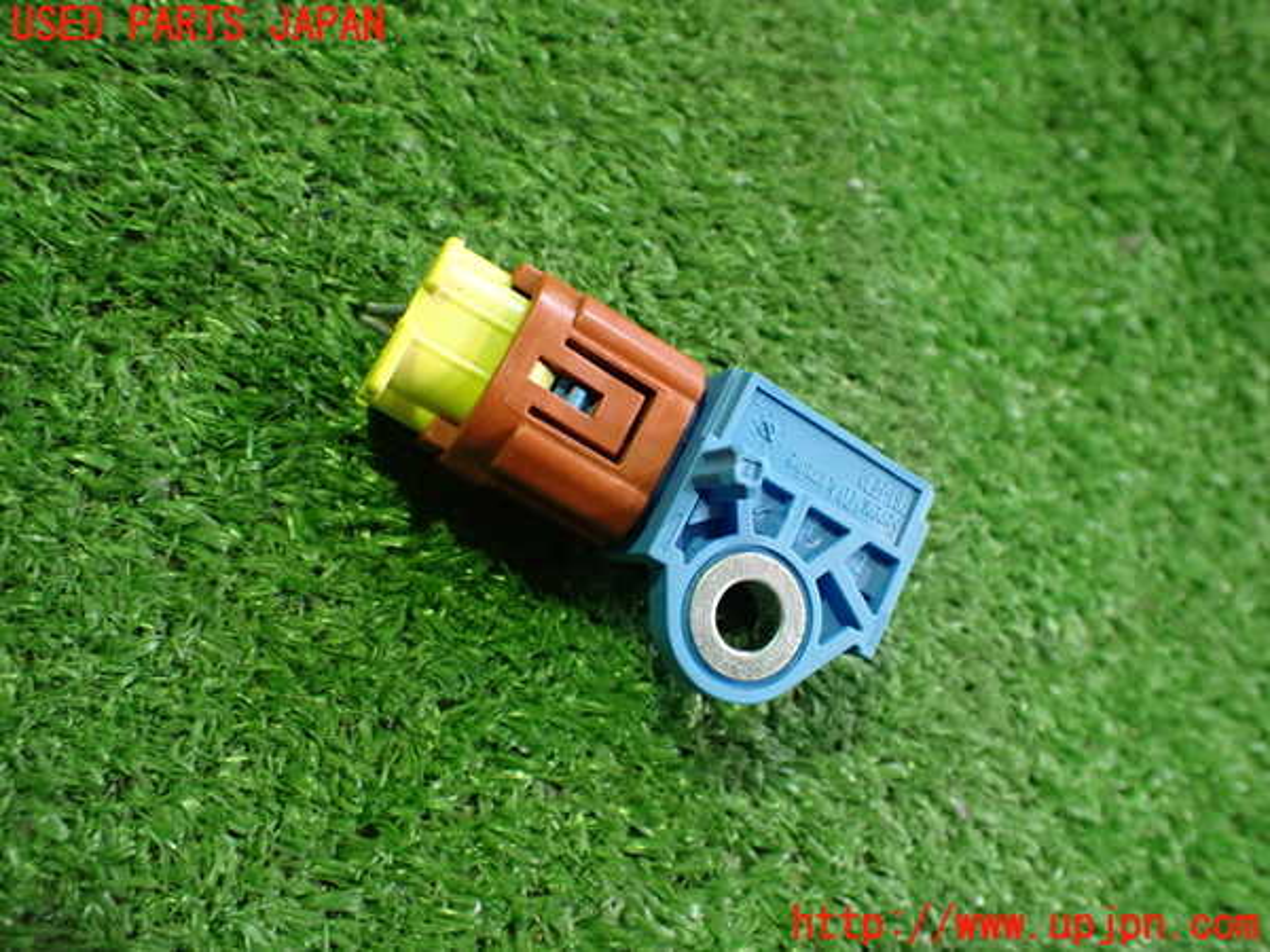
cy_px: 476
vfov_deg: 46.8
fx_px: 1101
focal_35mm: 30
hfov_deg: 60.0
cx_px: 635
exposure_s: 1/50
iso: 800
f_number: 2.3
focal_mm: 5.4
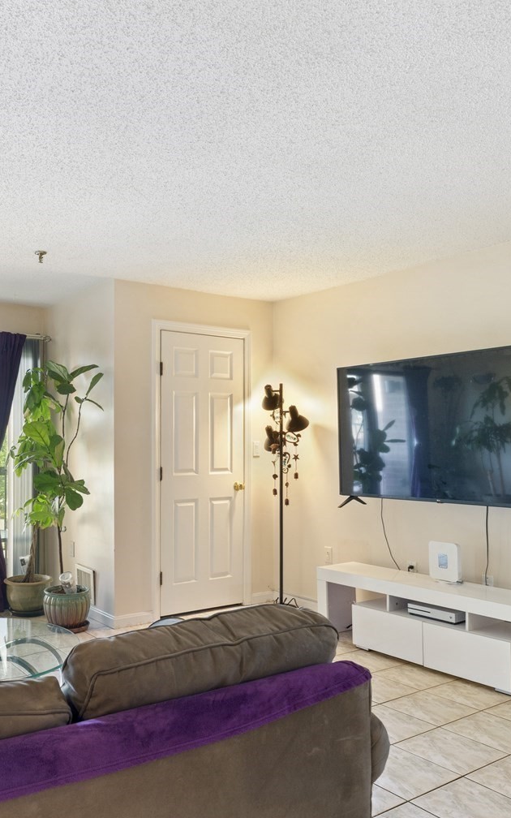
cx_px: 156
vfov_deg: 64.6
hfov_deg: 42.4
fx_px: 646
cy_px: 437
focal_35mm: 29
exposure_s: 1/2.5
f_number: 8
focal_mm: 14
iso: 400
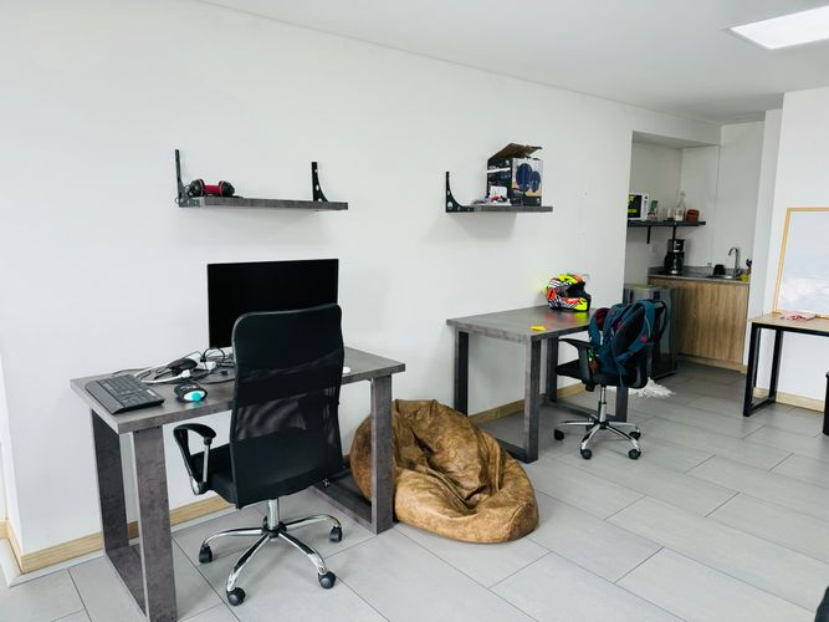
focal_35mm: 24
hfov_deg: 71.6
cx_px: 414
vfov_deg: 56.8
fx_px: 575
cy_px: 311
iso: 80
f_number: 1.78
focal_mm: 6.86
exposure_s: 1/120
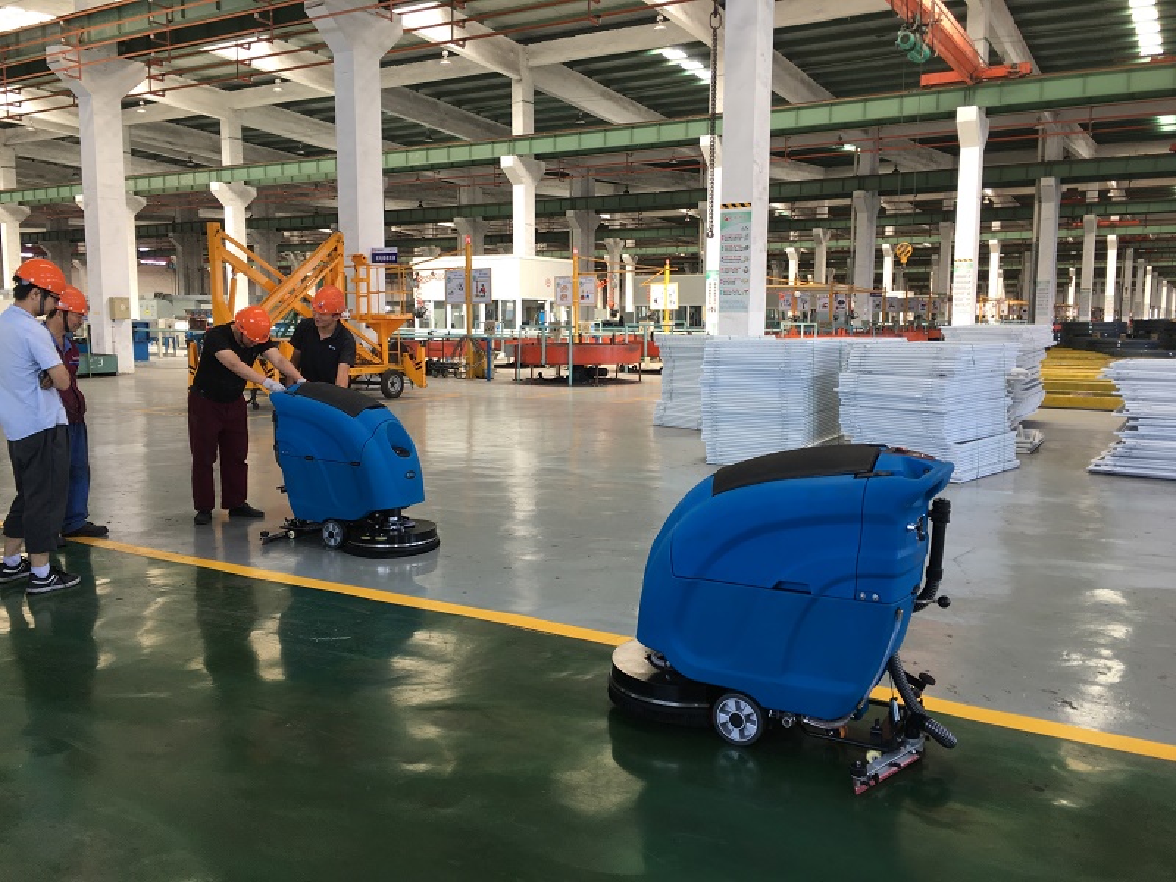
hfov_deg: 61.7
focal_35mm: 29
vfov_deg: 48.2
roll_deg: +0.3
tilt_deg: -7.5
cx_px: 588
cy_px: 441
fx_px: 985
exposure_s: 1/50
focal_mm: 4.15
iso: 25
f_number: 2.2
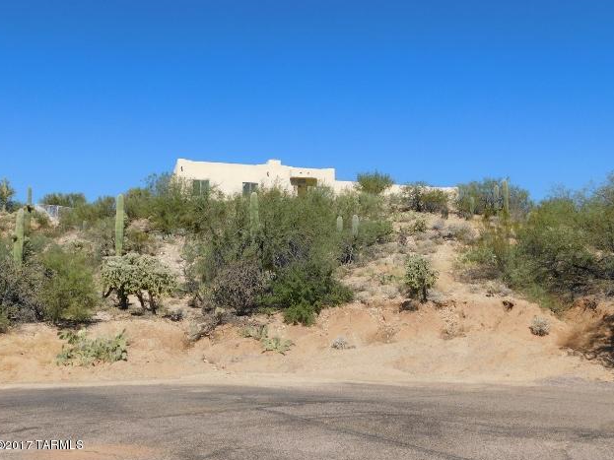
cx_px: 306
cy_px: 229
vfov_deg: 38.7
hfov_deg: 50.1
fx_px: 656
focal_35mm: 37
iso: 125
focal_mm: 6.3
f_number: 7
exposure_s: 1/400
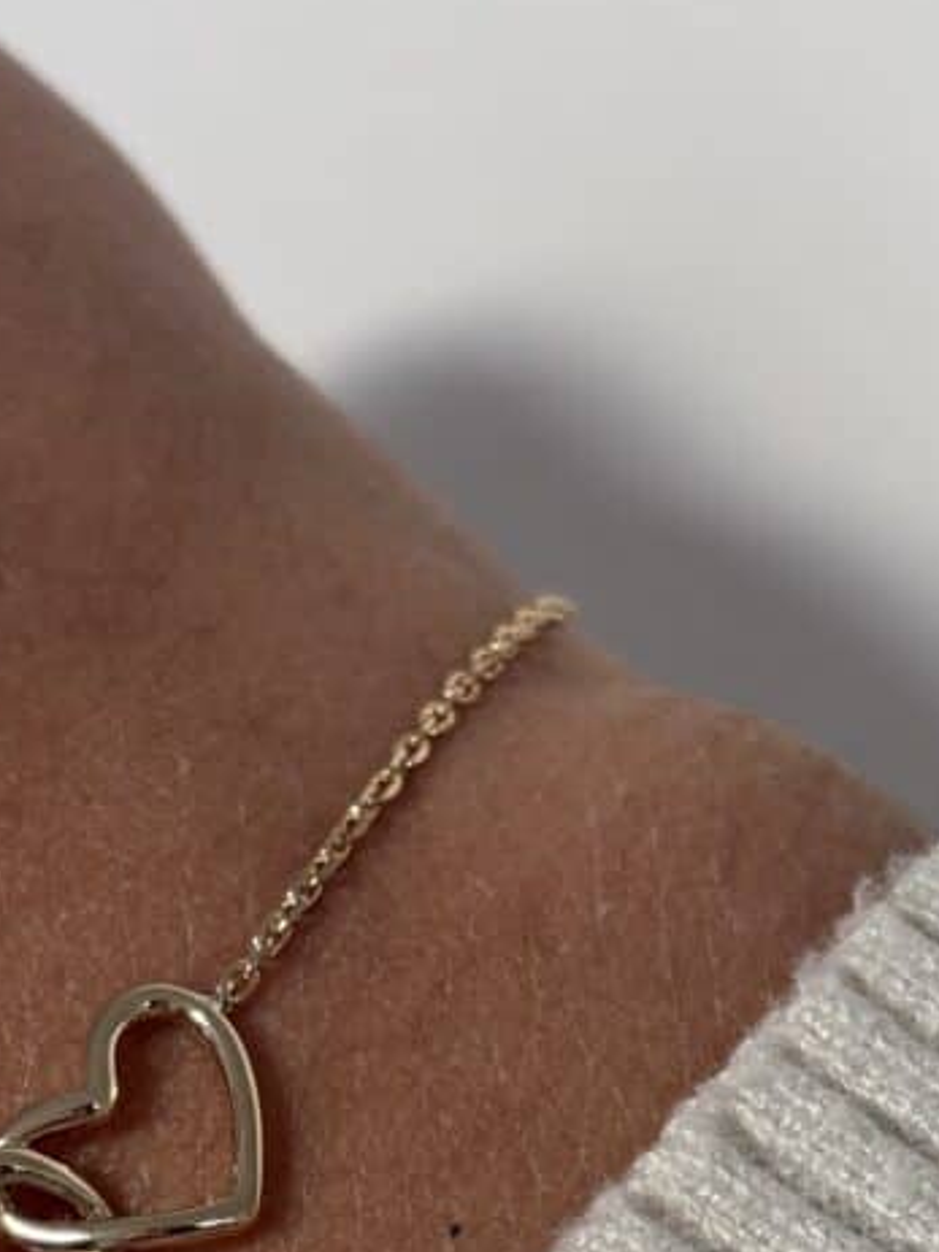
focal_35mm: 115
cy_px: 1195
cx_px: 563
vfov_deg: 16.8
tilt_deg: -7.9
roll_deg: -5.1
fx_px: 4161
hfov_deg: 12.9
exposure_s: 1/77
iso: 50
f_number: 1.6
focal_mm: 5.96
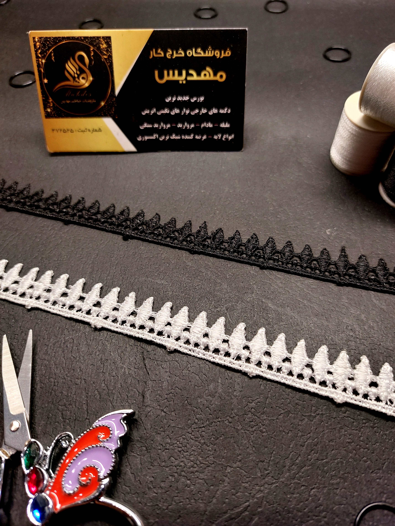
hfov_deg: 56.8
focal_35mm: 24
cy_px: 263
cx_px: 198
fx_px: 365
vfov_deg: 71.6
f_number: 1.8
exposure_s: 1/100
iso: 32
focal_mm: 5.23
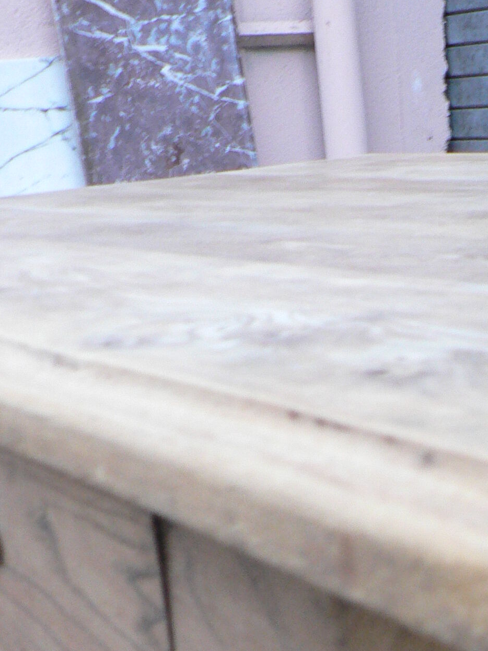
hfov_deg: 19.5
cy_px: 620
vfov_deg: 25.3
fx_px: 1391
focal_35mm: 74
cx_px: 451
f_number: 2.8
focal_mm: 6
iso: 200
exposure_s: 1/20
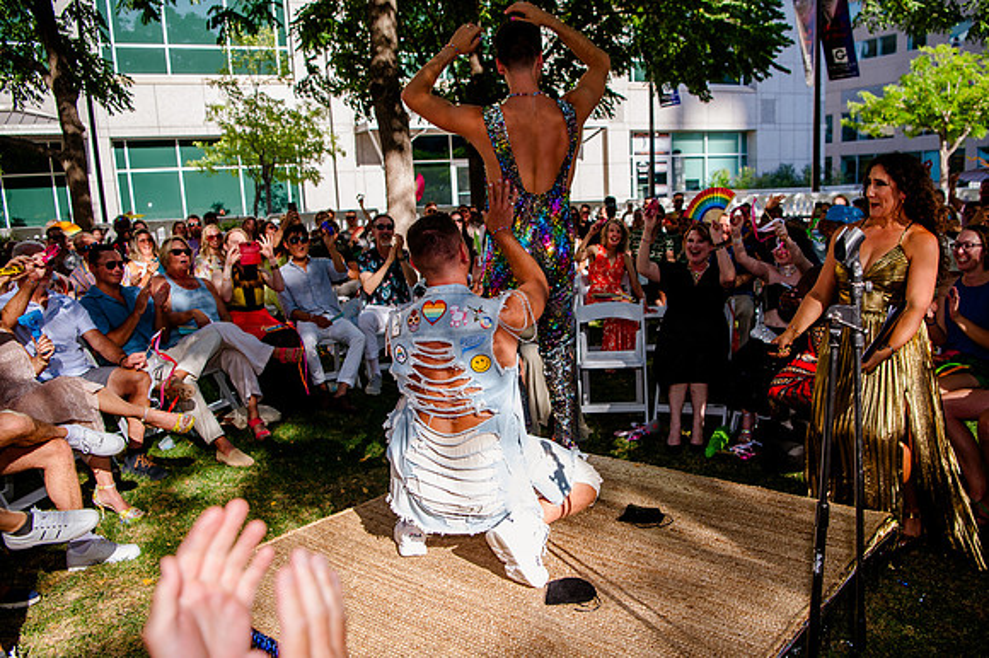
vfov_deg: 44.4
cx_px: 531
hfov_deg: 63.1
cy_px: 353
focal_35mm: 29
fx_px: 805
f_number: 3.5
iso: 200
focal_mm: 27
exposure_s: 1/640
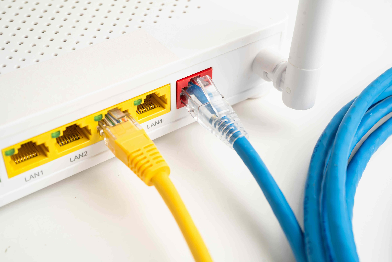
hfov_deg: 39.6
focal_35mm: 50
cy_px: 131
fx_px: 544
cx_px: 196
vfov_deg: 27.0
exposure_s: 1/80
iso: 100
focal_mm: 50
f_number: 8
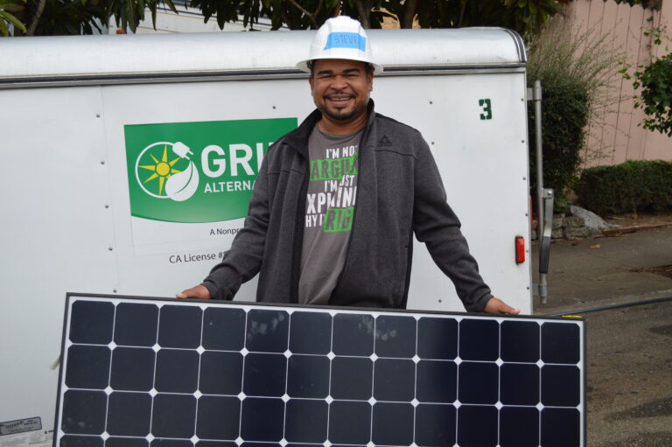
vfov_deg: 34.2
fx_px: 728
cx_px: 336
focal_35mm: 39
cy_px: 224
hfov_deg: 49.6
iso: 400
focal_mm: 26
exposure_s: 1/1000
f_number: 4.2
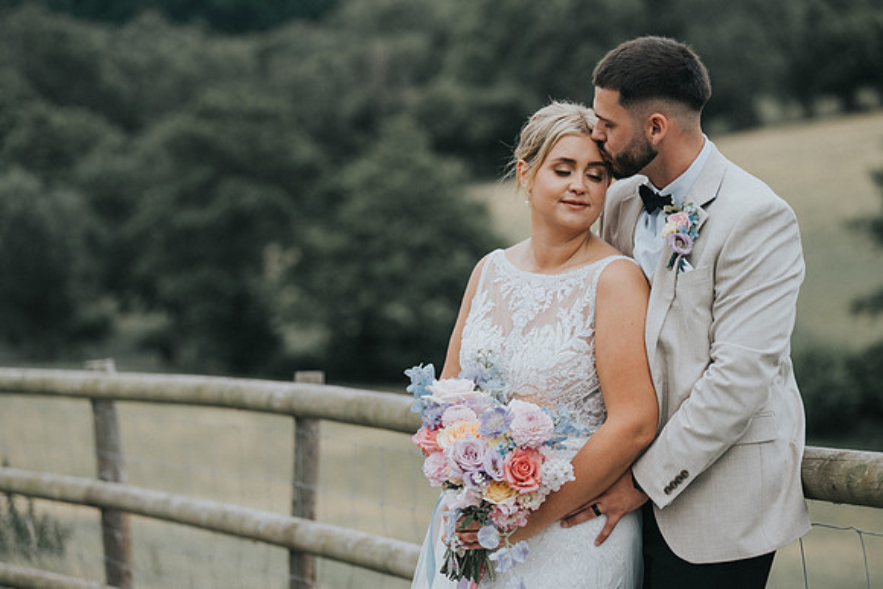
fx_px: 2562
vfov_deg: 13.1
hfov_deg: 19.6
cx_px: 442
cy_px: 272
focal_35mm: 104
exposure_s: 1/750
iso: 100
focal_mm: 97
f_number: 2.8
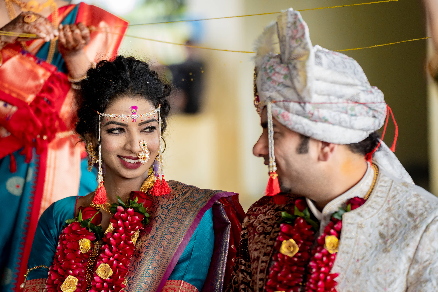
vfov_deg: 10.7
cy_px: 146
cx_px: 219
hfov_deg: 16.0
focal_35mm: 128
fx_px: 1557
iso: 800
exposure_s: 1/400
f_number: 2.8
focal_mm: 128
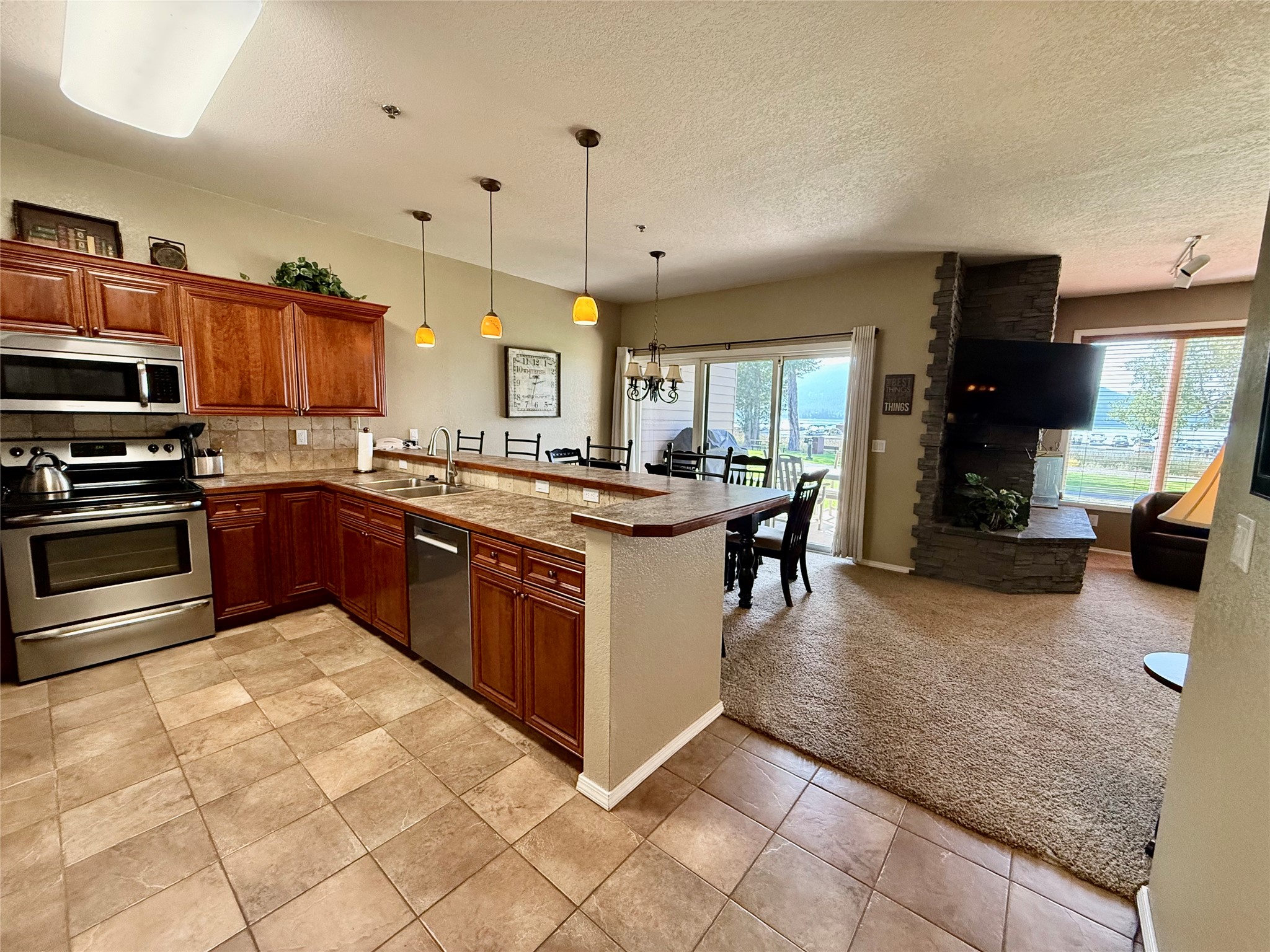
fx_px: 514
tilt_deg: -6.0
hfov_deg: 102.1
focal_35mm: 14
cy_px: 476
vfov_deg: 85.7
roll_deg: -1.1
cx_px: 635
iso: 500
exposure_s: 1/120
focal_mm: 2.22
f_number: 2.2
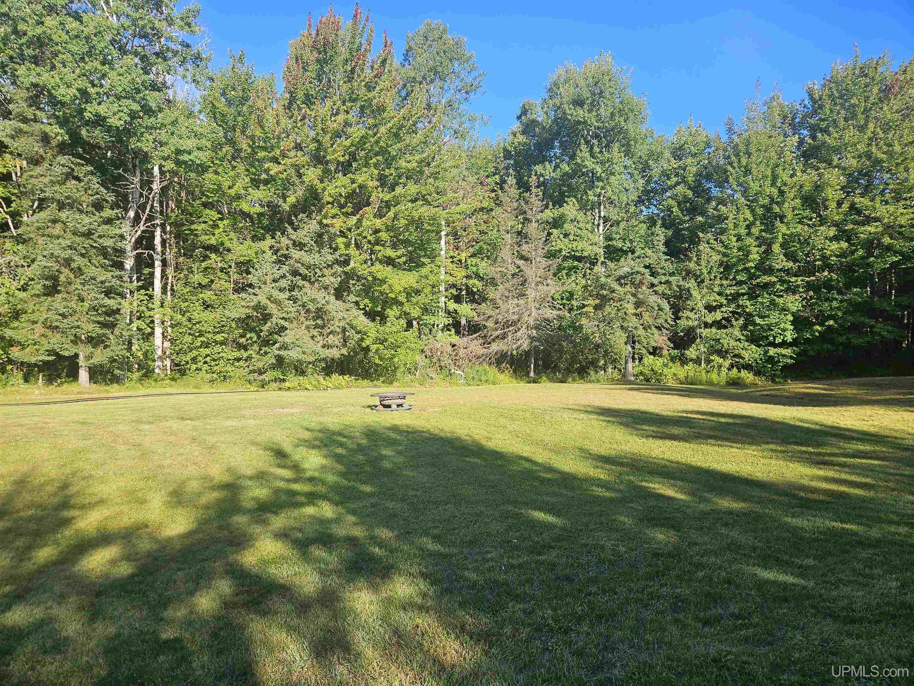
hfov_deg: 73.9
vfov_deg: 58.9
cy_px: 343
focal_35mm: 23
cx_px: 457
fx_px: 607
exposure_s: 1/758
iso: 25
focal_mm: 5.4
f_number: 1.8
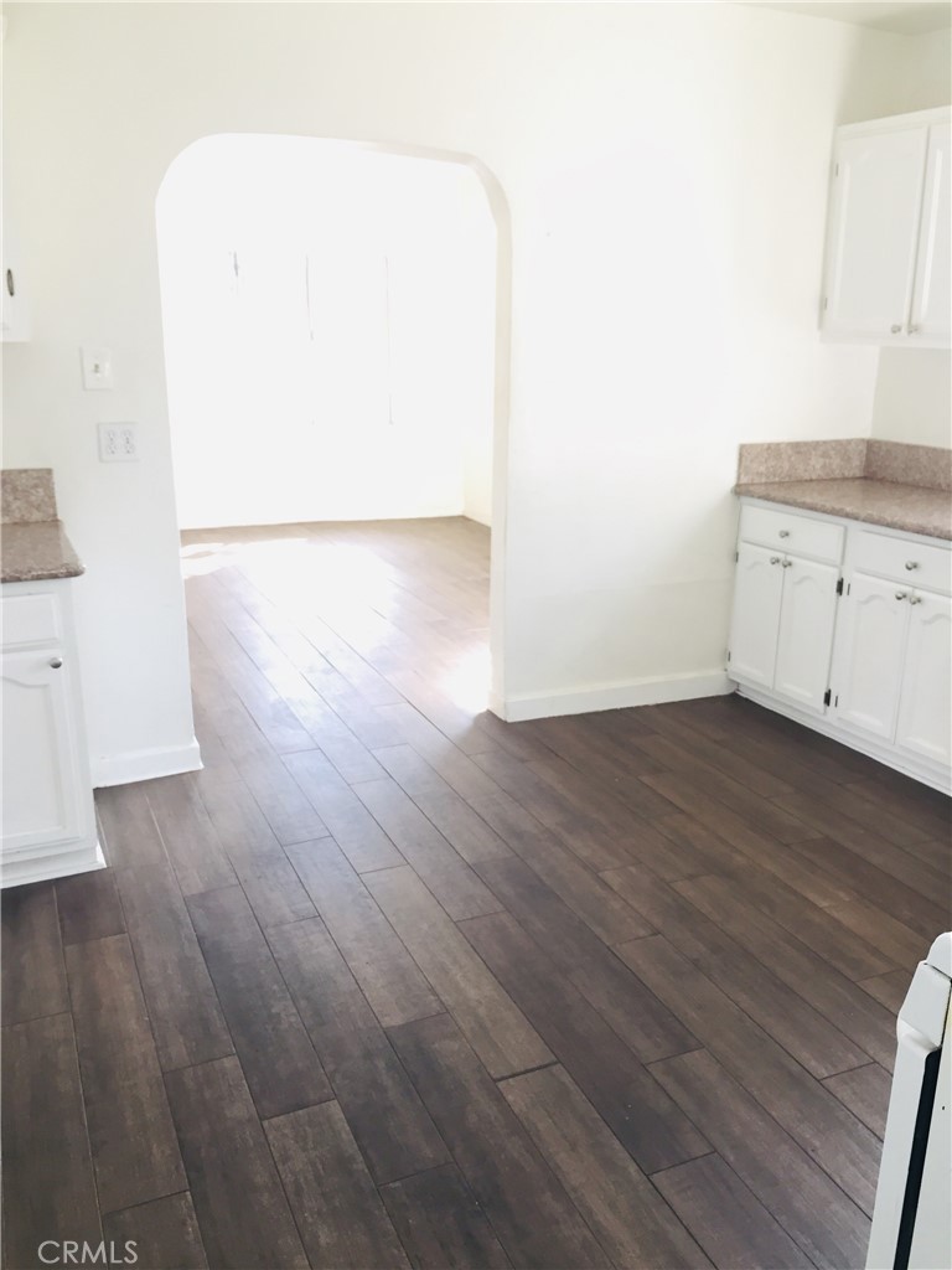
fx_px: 1063
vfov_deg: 61.7
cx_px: 476
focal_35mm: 29
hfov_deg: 48.2
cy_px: 635
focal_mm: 4.15
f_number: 2.2
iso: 64
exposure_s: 1/30
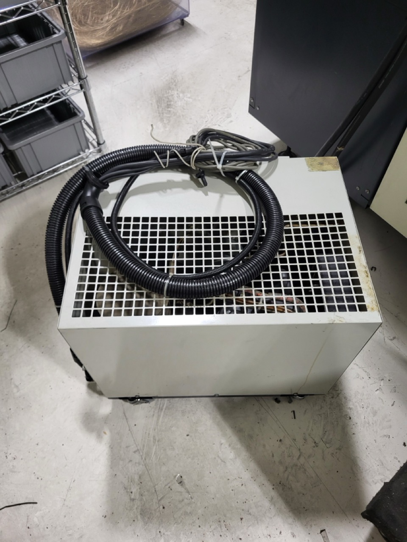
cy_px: 271
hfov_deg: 53.1
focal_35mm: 26
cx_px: 204
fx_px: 408
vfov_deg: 67.3
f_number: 1.8
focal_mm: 5.4
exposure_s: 1/120
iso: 250
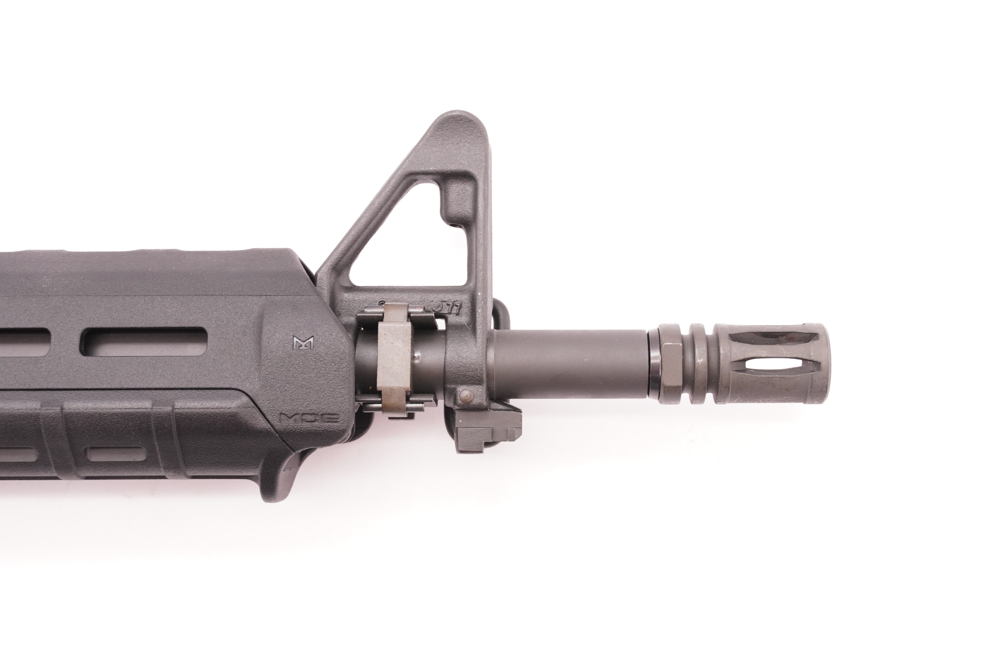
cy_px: 335
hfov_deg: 37.8
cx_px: 502
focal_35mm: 52
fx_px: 1465
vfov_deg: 25.8
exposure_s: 1/125
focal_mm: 35
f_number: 5.6
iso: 1000
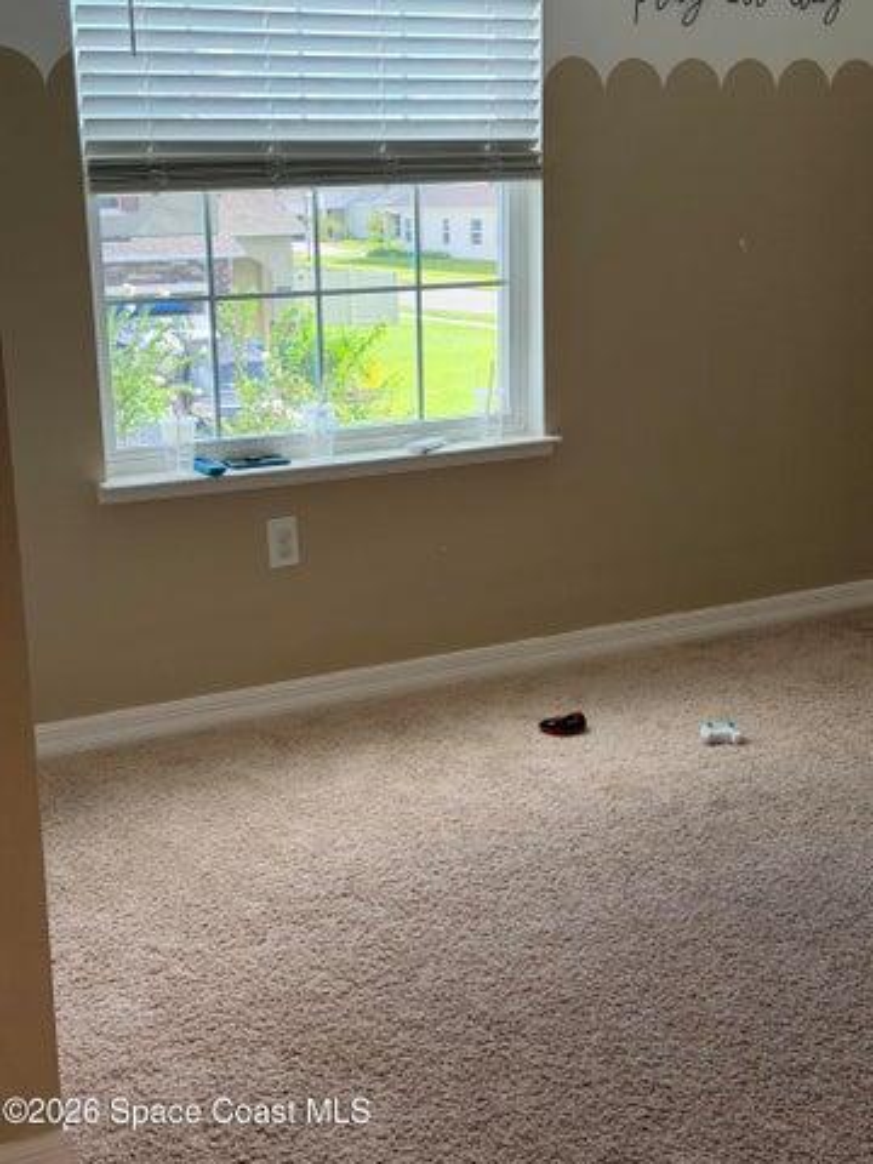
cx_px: 436
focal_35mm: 48
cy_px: 582
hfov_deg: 30.3
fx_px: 1614
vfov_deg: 39.7
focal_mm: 6.76
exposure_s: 1/222
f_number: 1.78
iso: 64
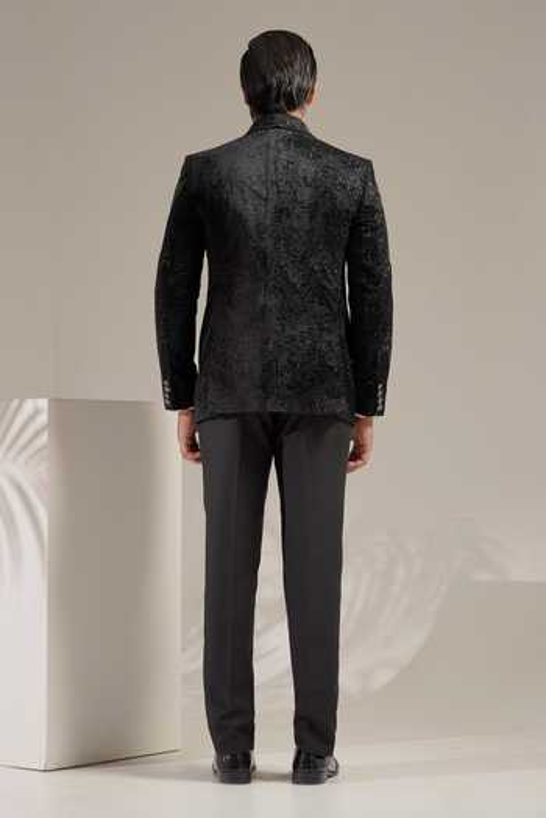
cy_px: 409
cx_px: 273
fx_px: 1592
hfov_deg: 19.5
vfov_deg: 28.8
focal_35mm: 70
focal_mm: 70
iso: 250
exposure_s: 1/125
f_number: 4.5
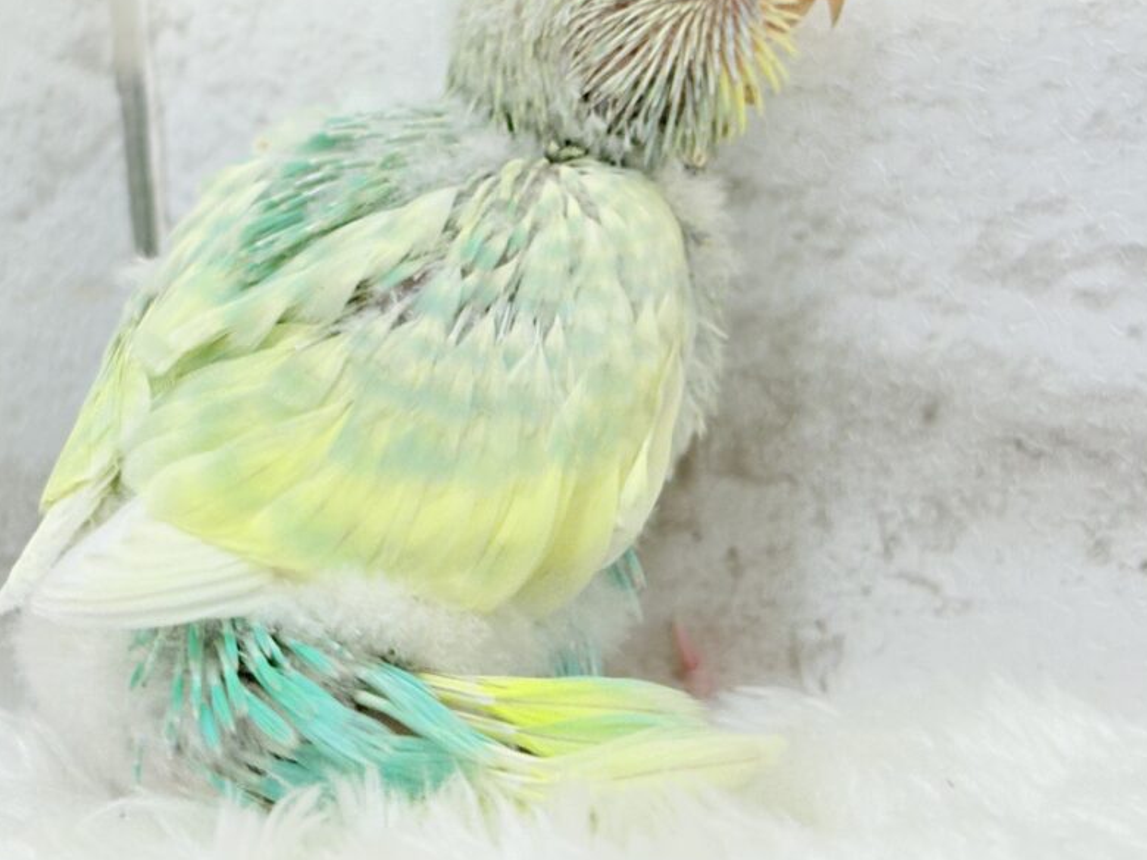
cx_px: 496
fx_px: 2651
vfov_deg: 18.4
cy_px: 313
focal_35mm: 80
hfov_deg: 24.4
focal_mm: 5.96
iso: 64
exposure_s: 1/100
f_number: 1.6
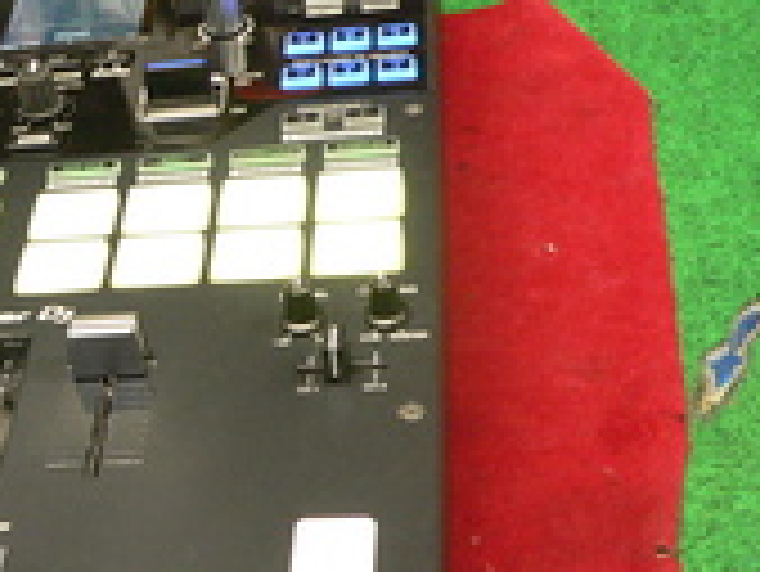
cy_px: 322
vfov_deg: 18.2
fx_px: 1780
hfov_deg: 23.3
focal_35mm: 81
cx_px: 45
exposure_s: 1/10
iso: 200
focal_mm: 6
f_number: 2.8
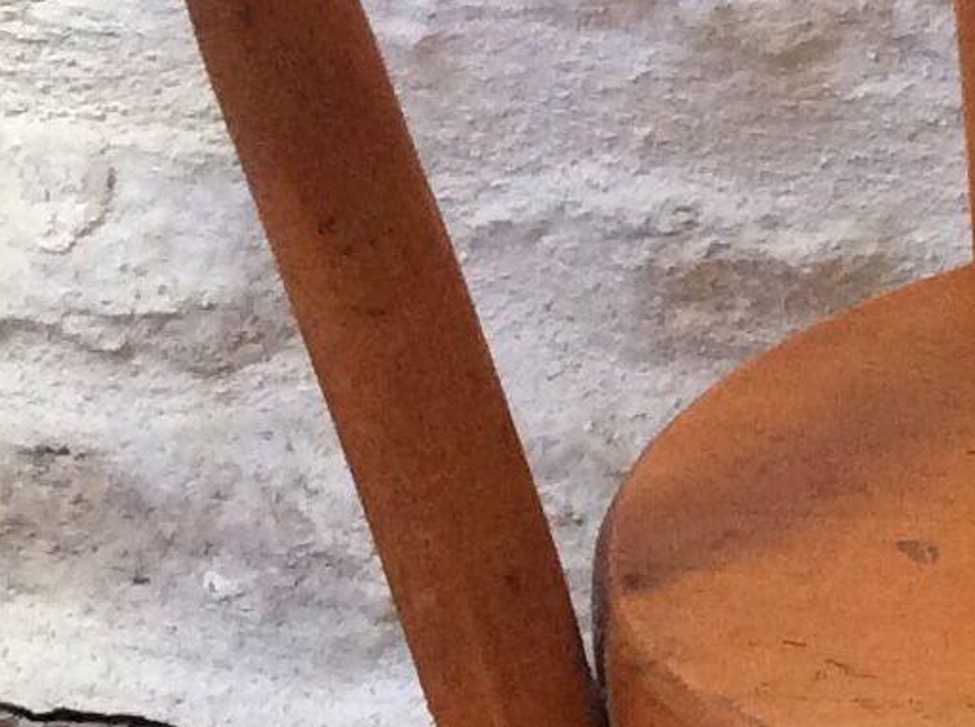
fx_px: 4554
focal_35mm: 162
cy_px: 542
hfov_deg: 11.2
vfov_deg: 9.1
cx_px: 1855
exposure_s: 1/25
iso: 160
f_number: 2.4
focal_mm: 3.3
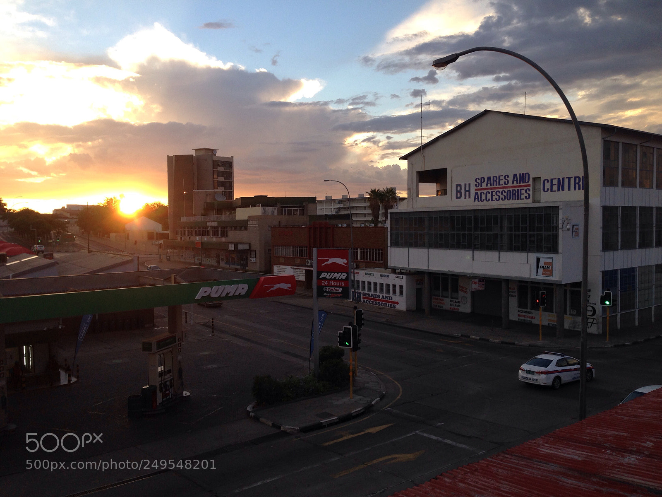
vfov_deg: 42.9
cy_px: 248
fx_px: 631
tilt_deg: +0.0
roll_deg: -0.1
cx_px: 331
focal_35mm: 33
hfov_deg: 55.4
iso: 50
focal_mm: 4.12
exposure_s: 1/230
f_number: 2.4
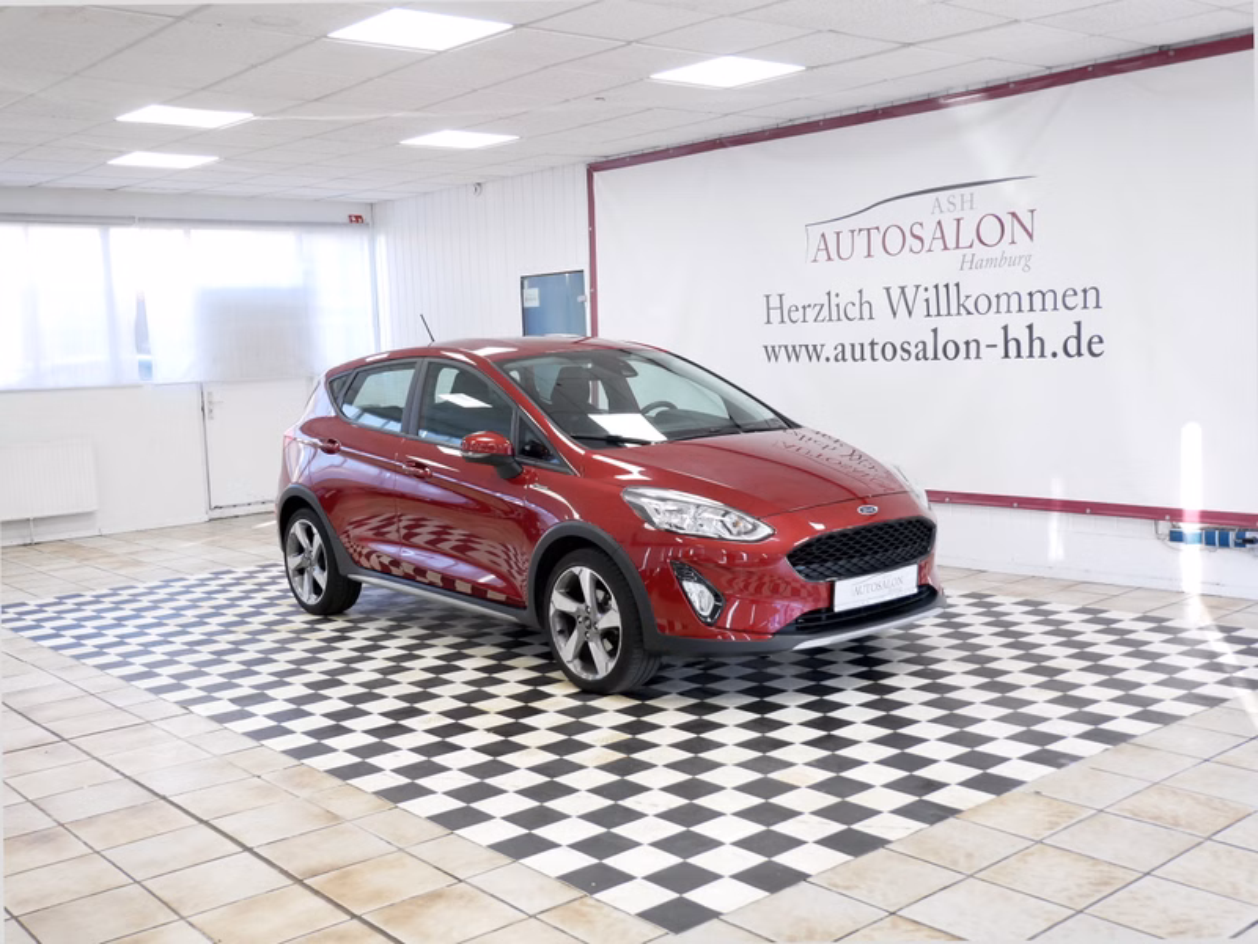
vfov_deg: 39.7
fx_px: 1308
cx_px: 629
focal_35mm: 36
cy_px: 472
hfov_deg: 51.4
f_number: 3.9
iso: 640
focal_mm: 18
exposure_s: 1/60
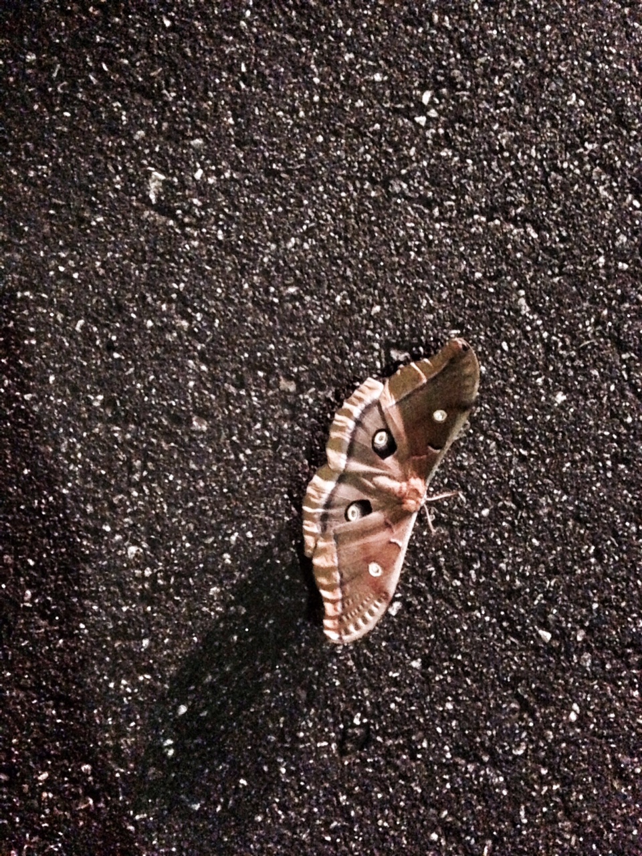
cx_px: 321
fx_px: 816
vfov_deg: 55.4
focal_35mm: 33
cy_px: 428
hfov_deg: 42.9
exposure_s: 1/15
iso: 2000
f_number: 2.4
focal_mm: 4.12
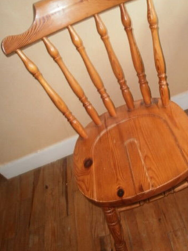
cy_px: 127
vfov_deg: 50.1
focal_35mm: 37
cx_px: 133
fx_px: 268
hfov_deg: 38.0
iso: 125
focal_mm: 4.65
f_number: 2.6
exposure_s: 1/25
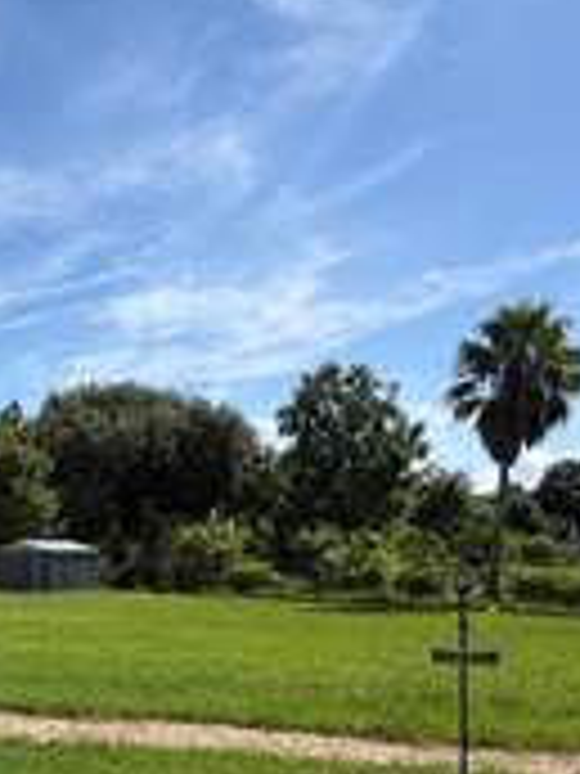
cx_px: -45
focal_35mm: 39
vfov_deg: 45.1
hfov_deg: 32.7
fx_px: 871
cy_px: 634
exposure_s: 1/955
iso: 20
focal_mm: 2.22
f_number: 2.2
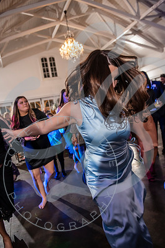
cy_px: 126
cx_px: 88
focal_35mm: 27
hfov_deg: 47.9
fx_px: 185
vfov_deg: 67.4
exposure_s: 1/125
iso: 1600
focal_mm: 24
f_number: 2.8
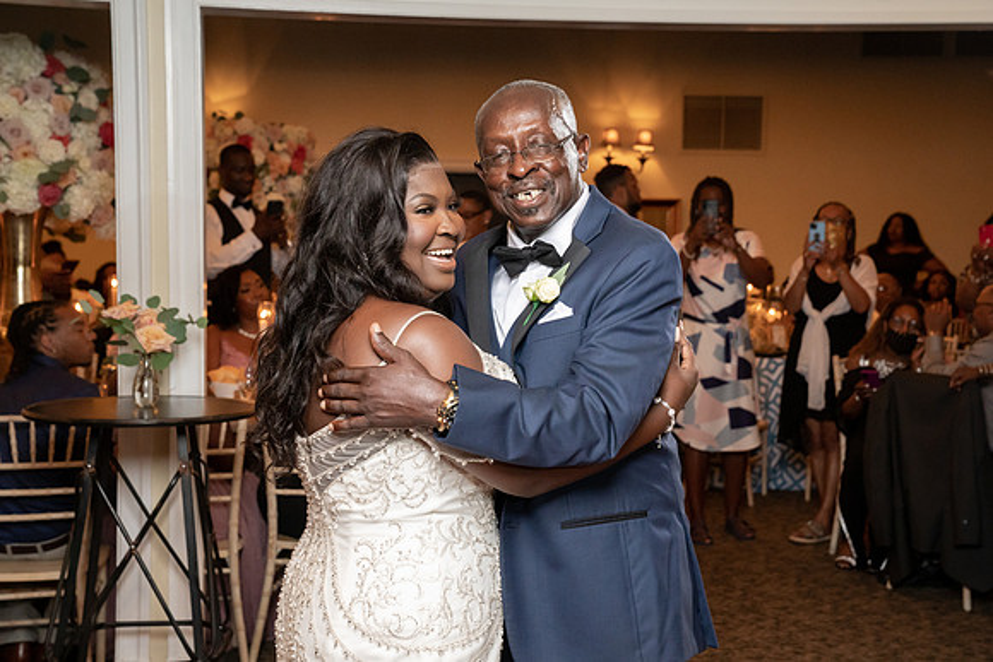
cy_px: 331
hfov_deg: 36.1
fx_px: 1524
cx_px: 496
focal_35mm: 55
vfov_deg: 24.5
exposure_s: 1/200
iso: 4000
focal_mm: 55
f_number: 5.6
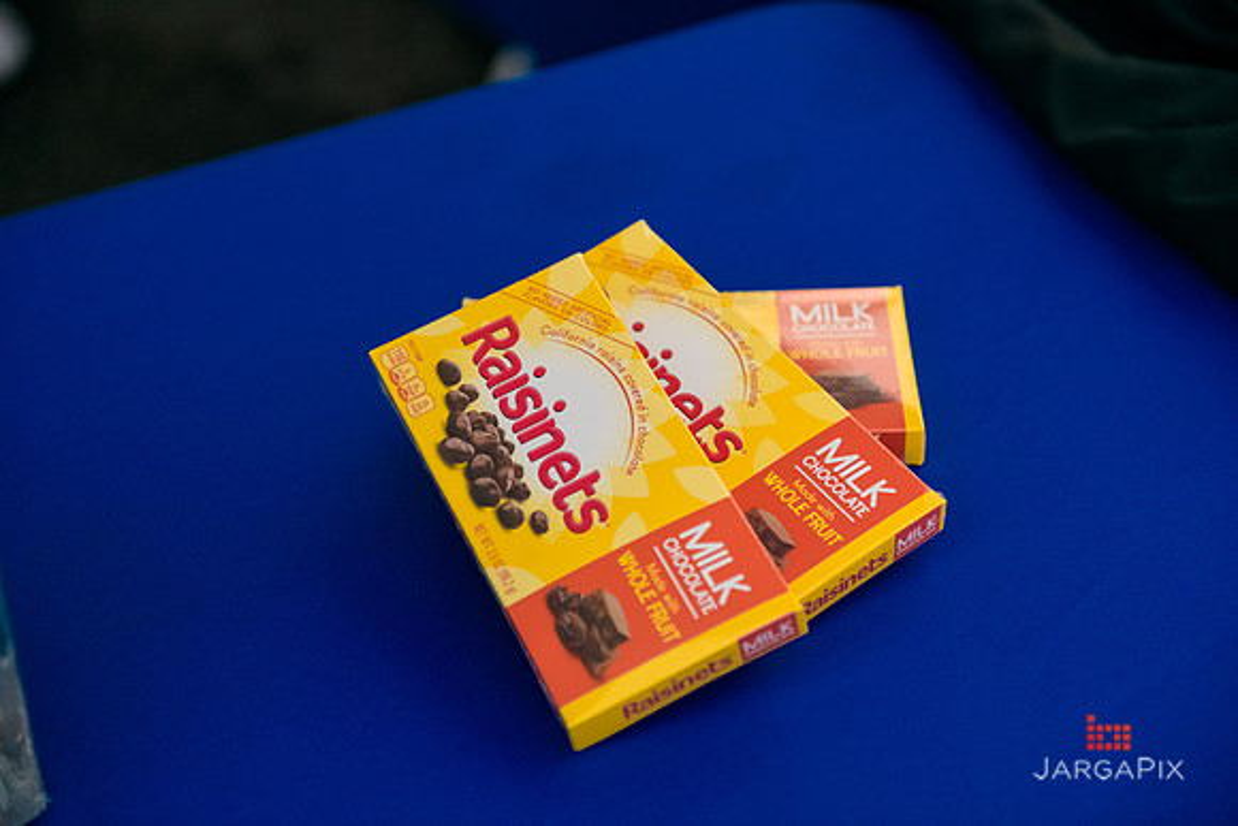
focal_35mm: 70
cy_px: 413
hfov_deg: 28.8
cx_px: 619
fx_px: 2408
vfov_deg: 19.5
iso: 1600
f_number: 3.2
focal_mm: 70
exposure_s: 1/125
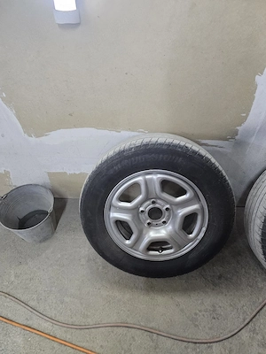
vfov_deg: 73.9
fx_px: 236
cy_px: 177
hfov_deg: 58.9
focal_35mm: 23
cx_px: 133
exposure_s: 1/101
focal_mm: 6.3
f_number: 1.7
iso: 640
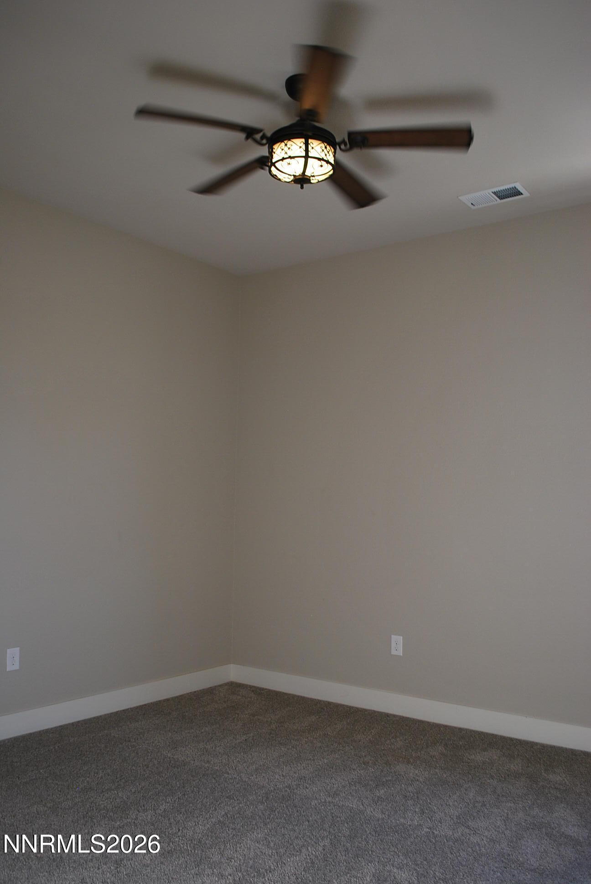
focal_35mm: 30
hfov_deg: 43.7
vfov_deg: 61.9
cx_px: 296
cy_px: 442
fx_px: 737
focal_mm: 20
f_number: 4
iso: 200
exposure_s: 1/60
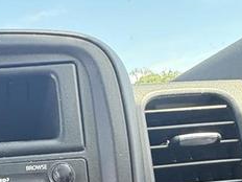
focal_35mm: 54
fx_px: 378
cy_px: 310
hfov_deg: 34.0
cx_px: 34
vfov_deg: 20.7
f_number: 2.2
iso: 160
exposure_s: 1/99
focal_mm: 2.22
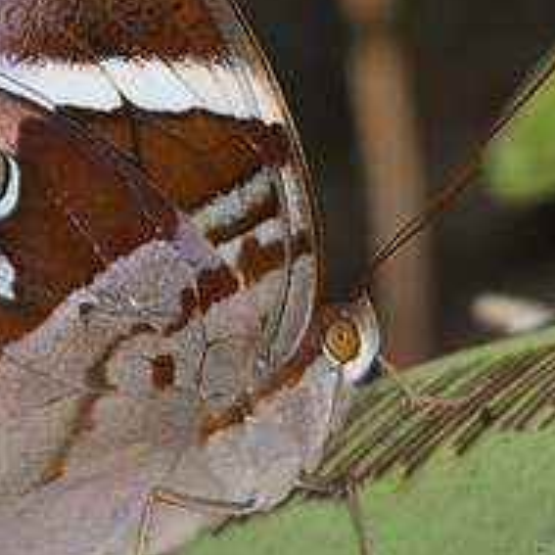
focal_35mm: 976
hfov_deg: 1.8
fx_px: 17704
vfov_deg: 1.8
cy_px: 258
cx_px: -21
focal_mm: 150
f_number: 3.2
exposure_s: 1/250
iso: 800
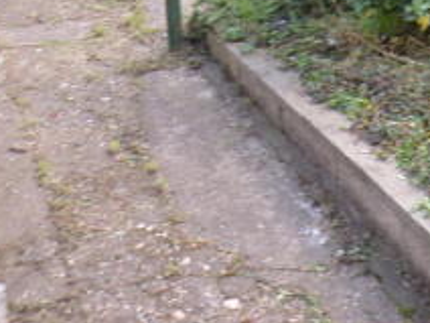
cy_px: -109
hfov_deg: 28.8
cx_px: 338
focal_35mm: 66
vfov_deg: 20.2
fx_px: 820
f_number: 4.3
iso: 80
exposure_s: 1/34
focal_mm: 4.3
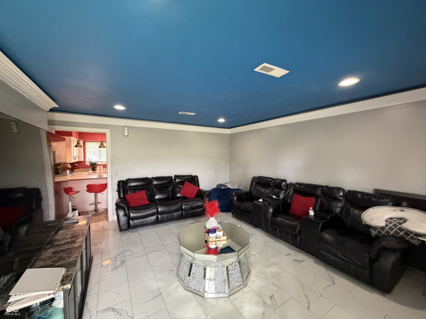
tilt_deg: -1.6
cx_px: 213
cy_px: 160
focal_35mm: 14
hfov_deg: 102.1
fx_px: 172
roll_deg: -0.9
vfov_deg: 85.7
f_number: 2.2
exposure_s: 1/60
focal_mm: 2.22
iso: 640
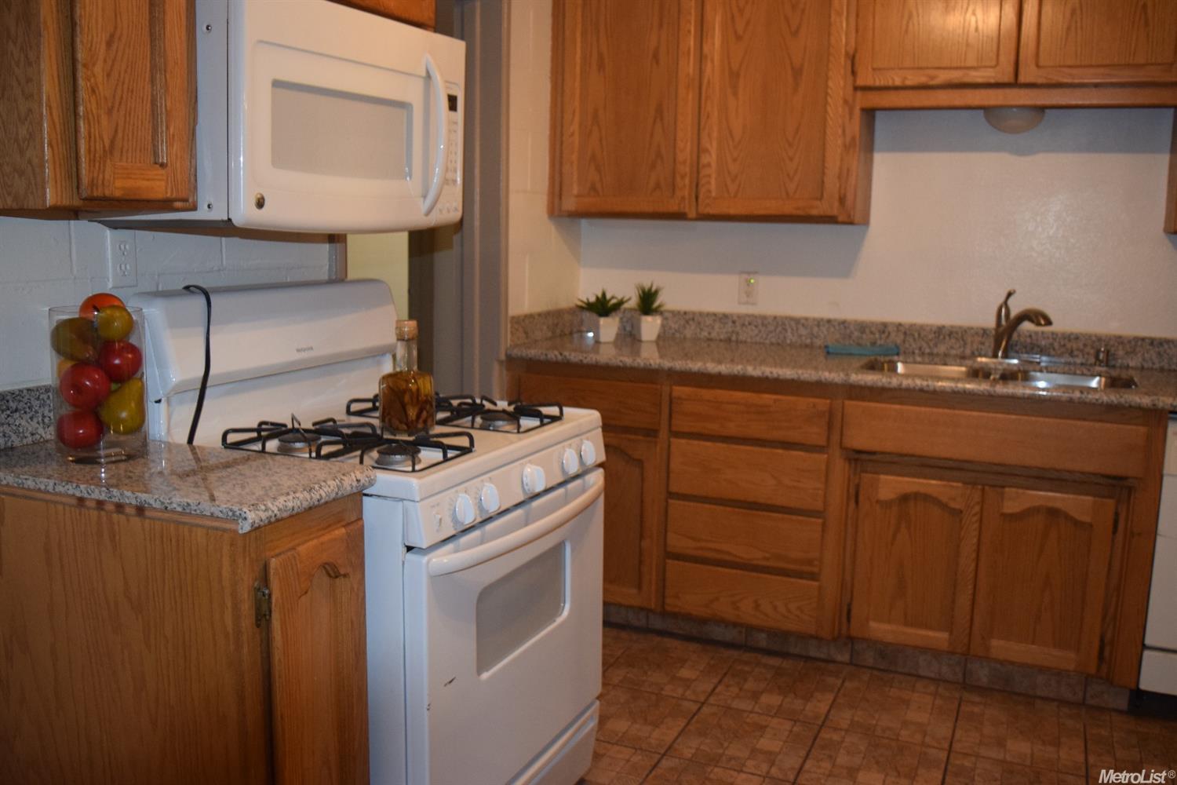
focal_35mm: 33
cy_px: 392
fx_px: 1079
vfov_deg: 40.0
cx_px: 588
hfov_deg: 57.2
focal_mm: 22
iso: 1000
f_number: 3.8
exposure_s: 1/60
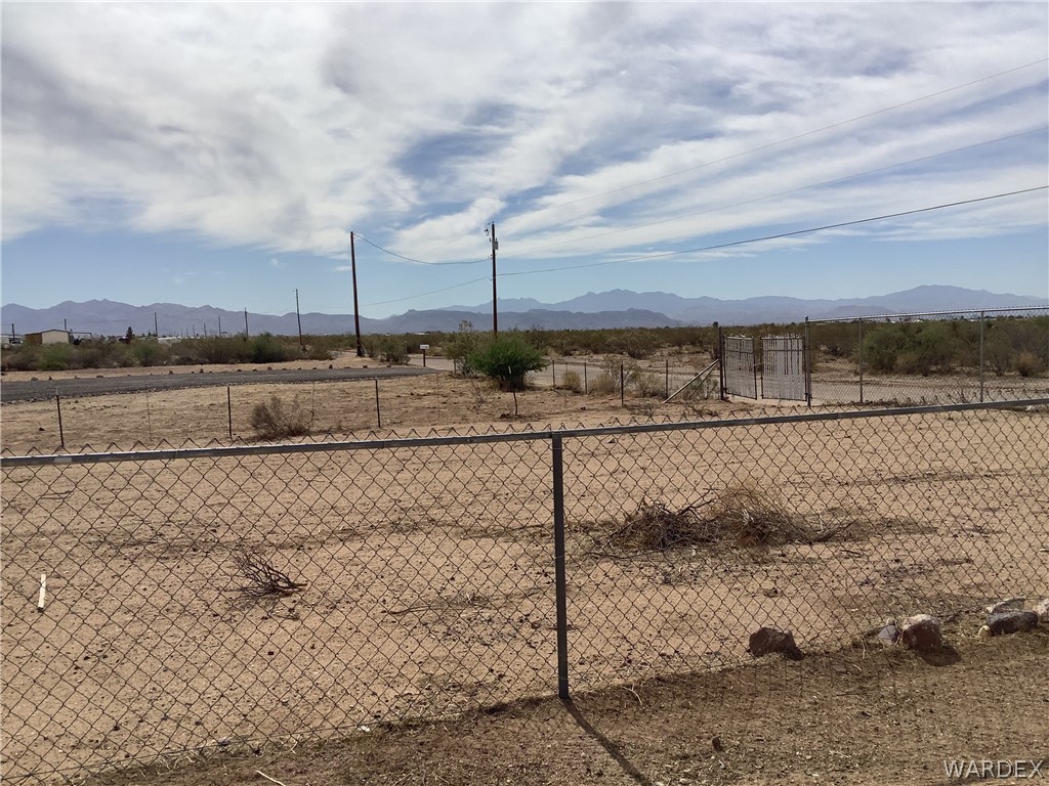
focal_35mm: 31
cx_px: 524
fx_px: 939
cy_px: 393
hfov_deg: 58.4
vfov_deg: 45.4
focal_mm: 3.3
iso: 25
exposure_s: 1/3546
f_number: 2.4
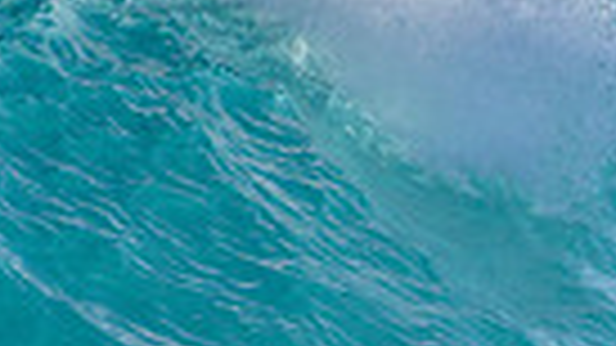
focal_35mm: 2720
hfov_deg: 0.8
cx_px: 1085
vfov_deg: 0.4
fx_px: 44419
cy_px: 405
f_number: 5.6
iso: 110
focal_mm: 500
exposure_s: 1/2000
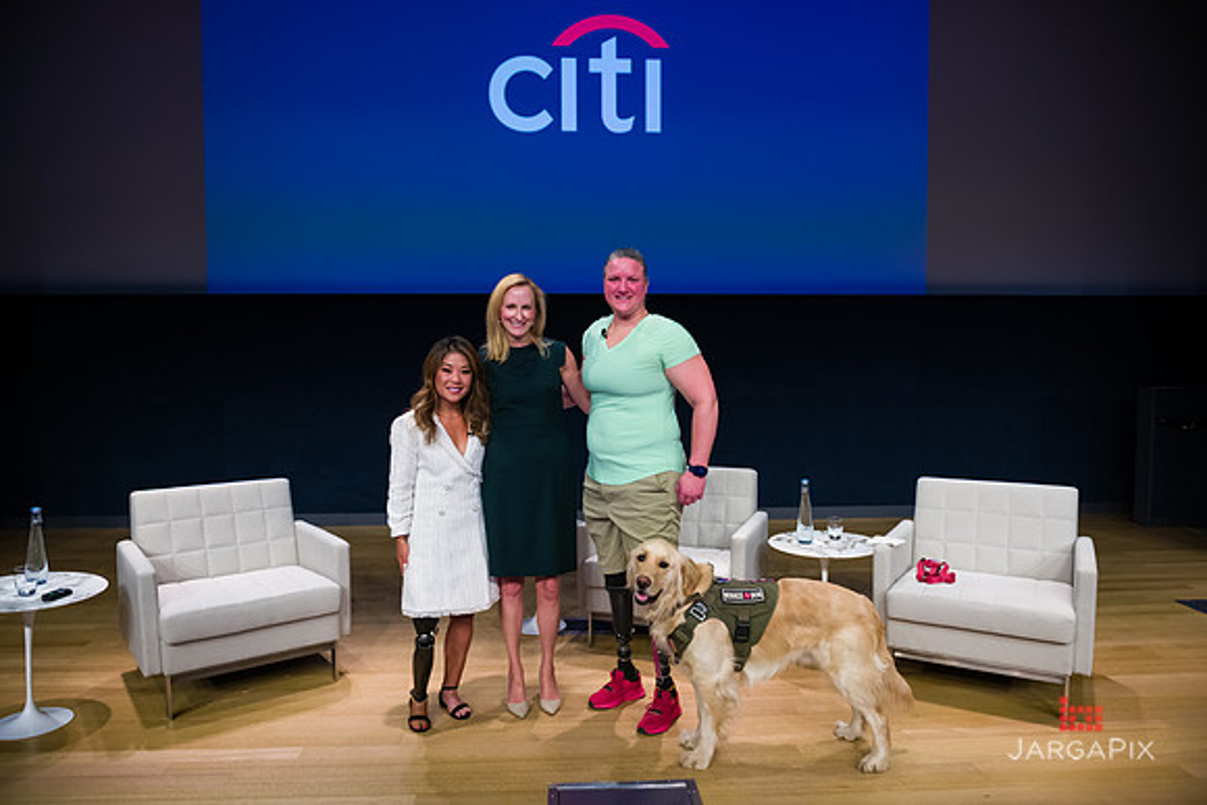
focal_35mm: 24
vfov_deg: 53.2
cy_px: 402
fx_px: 805
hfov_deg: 73.7
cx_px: 604
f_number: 4
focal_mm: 24
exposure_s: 1/400
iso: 1000
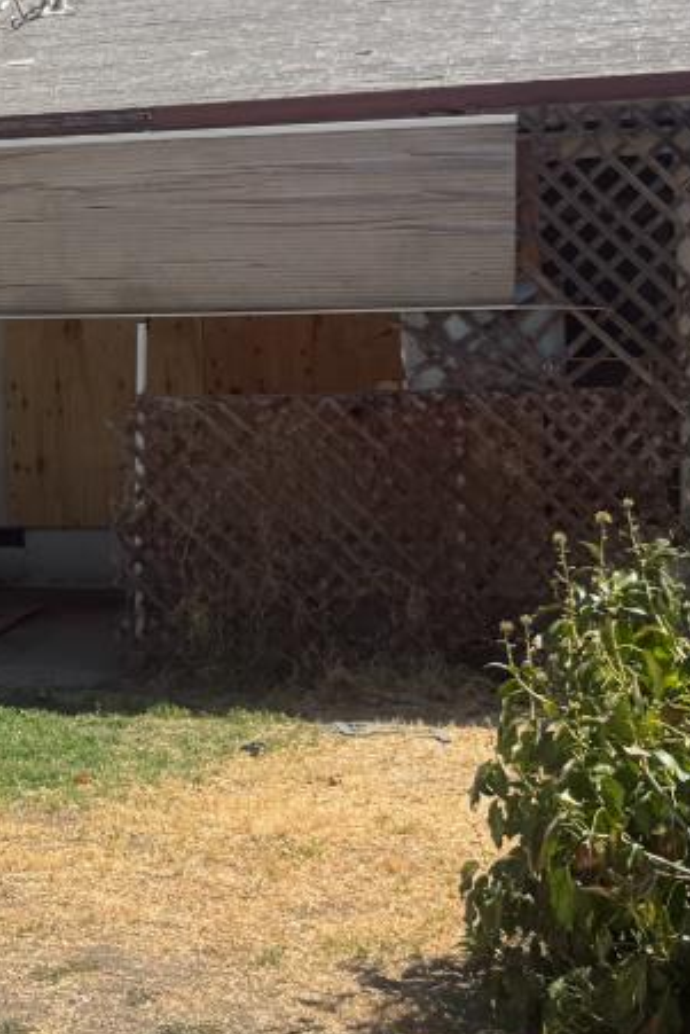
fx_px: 2384
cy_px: 363
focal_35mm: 83
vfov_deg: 24.4
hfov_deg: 15.0
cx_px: -420
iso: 80
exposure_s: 1/3759
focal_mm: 6.76
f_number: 1.78
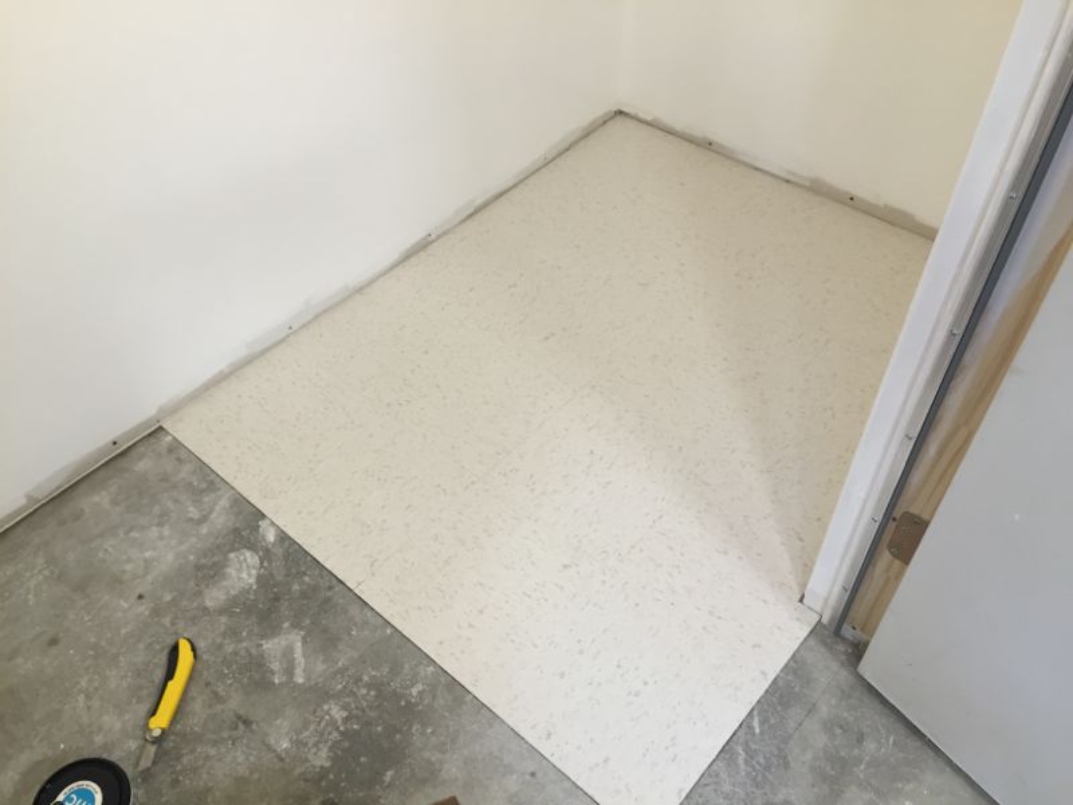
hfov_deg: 61.7
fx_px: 899
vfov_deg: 48.2
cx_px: 536
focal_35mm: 29
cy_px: 402
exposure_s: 1/30
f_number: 2.2
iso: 64
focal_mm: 4.15
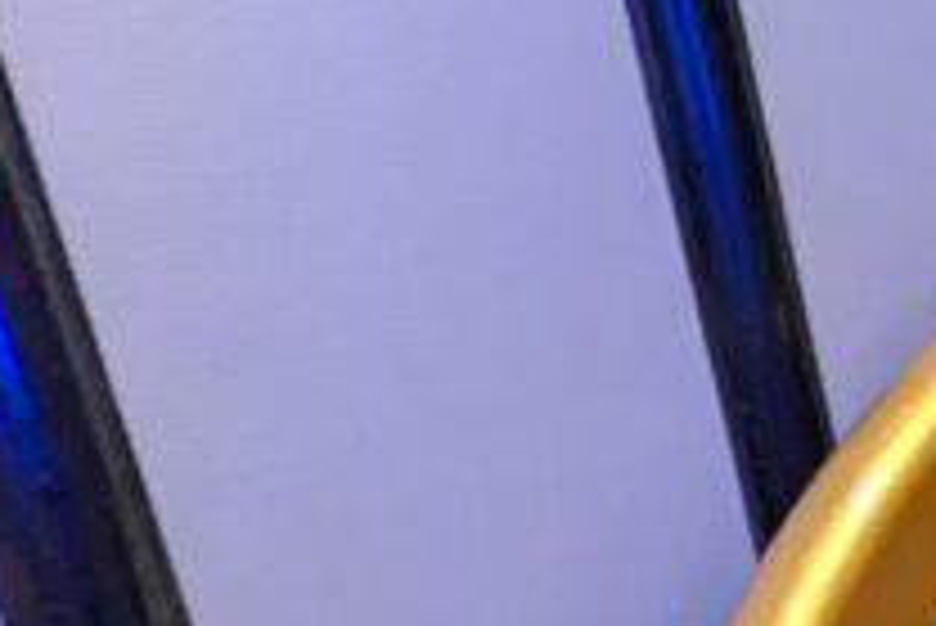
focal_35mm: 82
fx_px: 2133
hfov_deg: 16.4
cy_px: 209
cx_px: 2038
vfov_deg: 16.6
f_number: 2.2
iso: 723
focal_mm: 2.35
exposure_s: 1/25
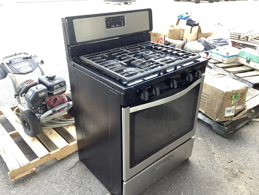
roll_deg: -0.3
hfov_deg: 58.3
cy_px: 98
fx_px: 232
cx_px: 130
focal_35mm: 31
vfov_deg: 45.5
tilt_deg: -25.2
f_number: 2.4
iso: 100
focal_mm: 3.3
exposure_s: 1/120
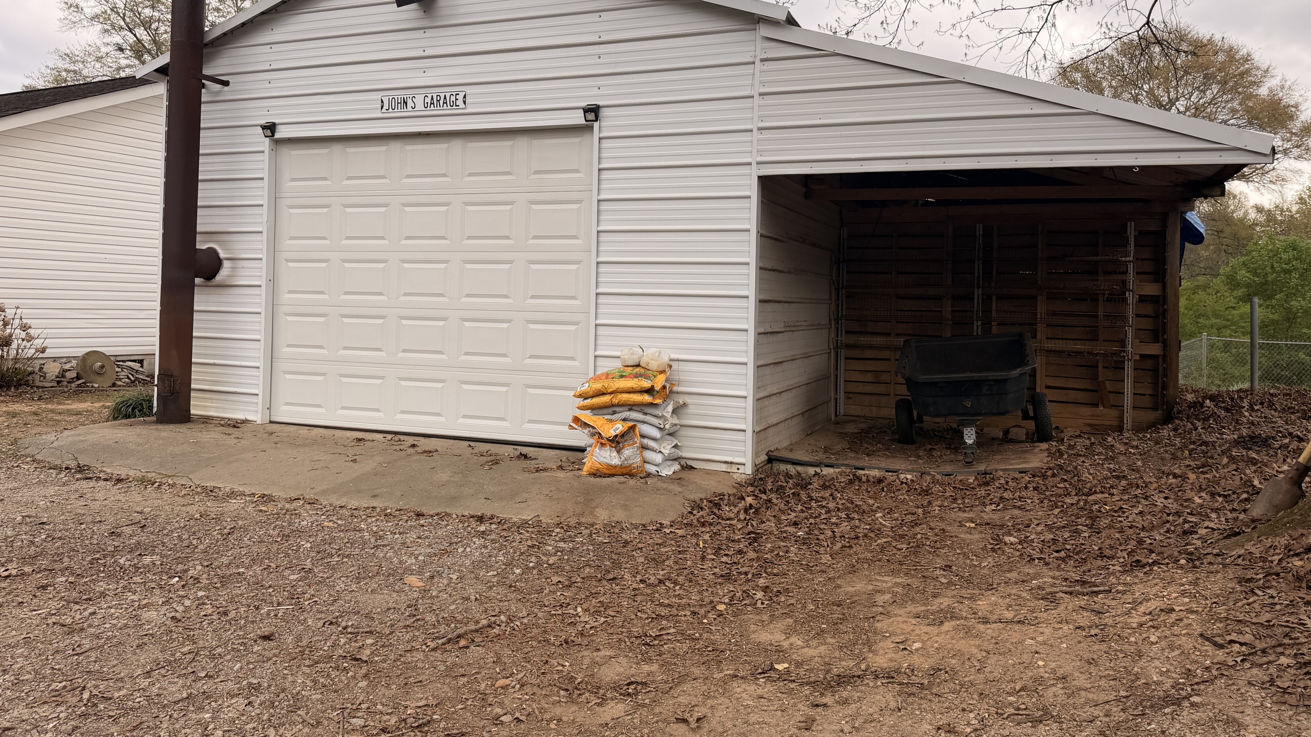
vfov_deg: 42.7
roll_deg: -1.4
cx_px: 635
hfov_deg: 69.8
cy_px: 299
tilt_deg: -0.3
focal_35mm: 27
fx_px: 939
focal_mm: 6.76
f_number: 1.78
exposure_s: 1/1192
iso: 100
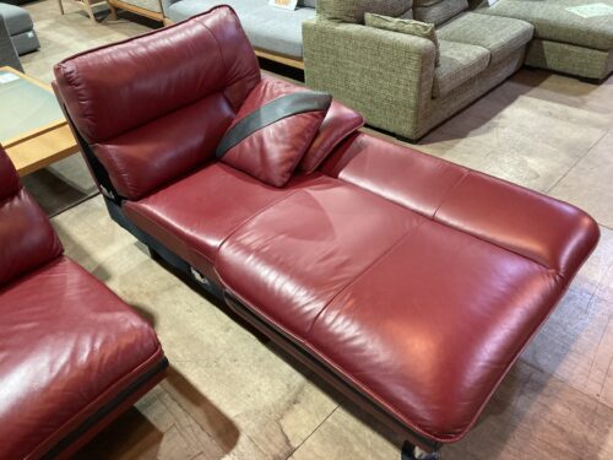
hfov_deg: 63.4
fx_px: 496
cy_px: 230
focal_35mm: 28
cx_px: 306
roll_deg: +3.6
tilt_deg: -38.8
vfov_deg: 49.7
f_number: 1.8
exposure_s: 1/33
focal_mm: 3.99
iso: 250
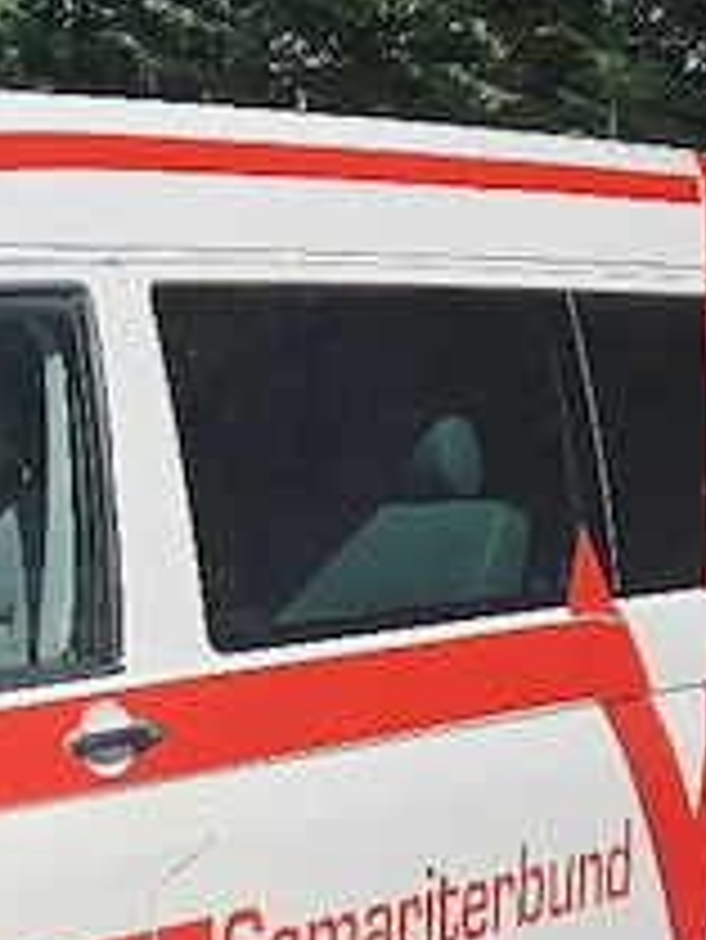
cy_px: 998
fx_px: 2391
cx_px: -108
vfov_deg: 21.3
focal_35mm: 88
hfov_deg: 16.2
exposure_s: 1/3333
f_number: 1.8
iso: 25
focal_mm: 5.4
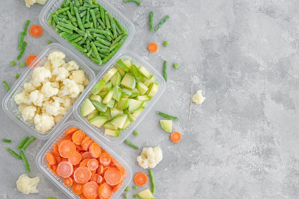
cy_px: 100
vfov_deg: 29.2
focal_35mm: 46
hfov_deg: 42.8
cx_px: 150
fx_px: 382
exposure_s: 1/60
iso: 400
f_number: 8
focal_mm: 46
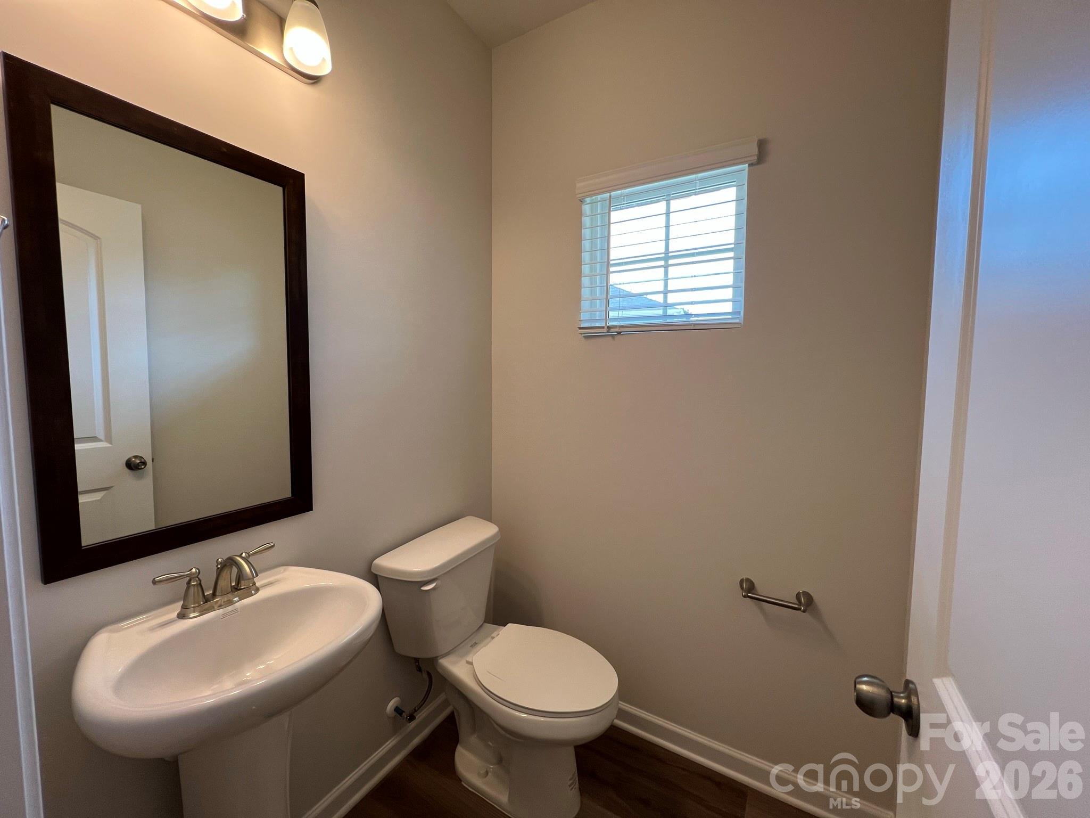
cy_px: 409
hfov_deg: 106.2
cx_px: 545
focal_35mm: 13
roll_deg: -0.5
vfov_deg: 89.9
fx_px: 409
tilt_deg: -5.5
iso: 64
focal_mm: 1.57
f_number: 1.8
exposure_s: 1/120
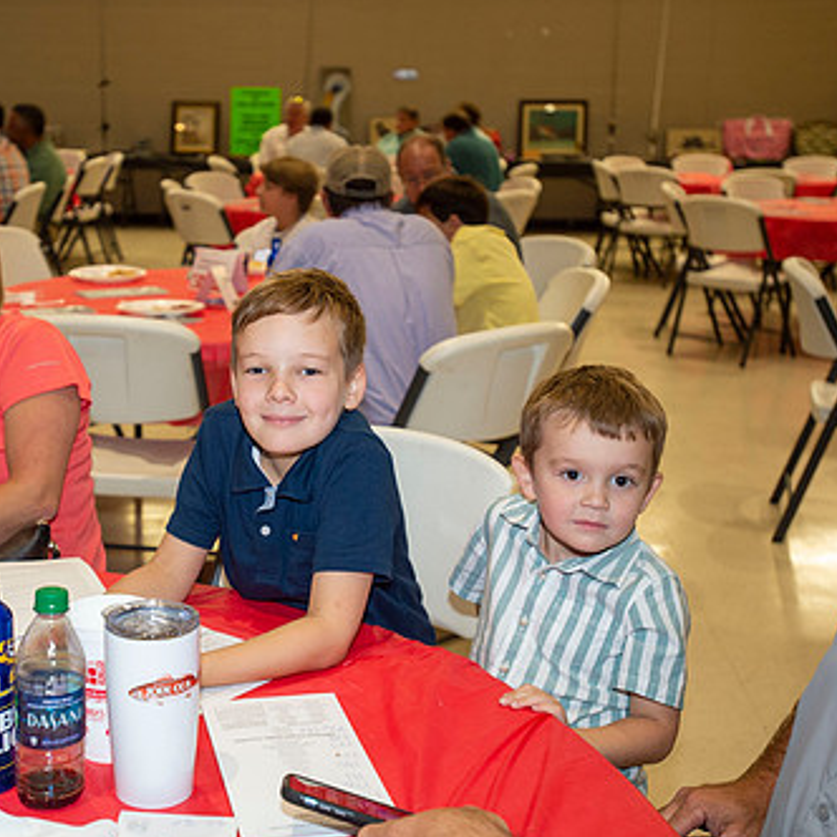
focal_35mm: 52
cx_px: 267
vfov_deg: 32.8
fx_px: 1423
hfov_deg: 32.5
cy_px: 426
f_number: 3.5
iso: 1250
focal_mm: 35
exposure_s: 1/125
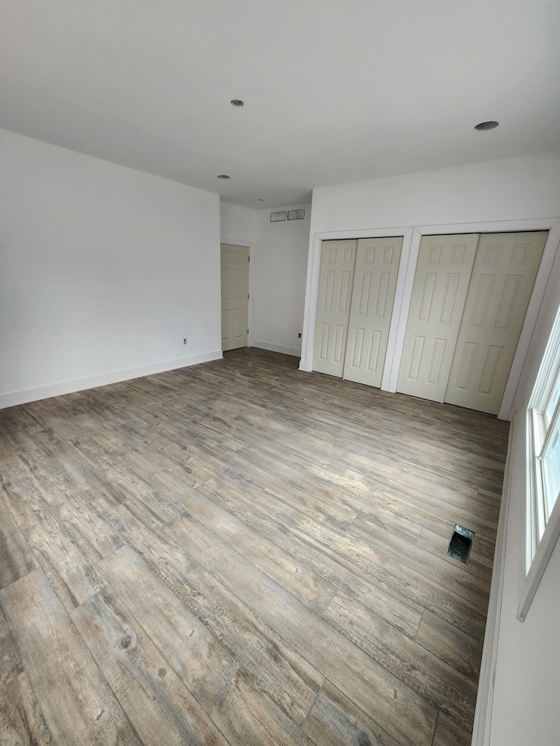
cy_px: 373
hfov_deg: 89.9
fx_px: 280
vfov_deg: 106.2
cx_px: 280
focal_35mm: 13
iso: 80
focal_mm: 2.2
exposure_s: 1/60
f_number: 2.2
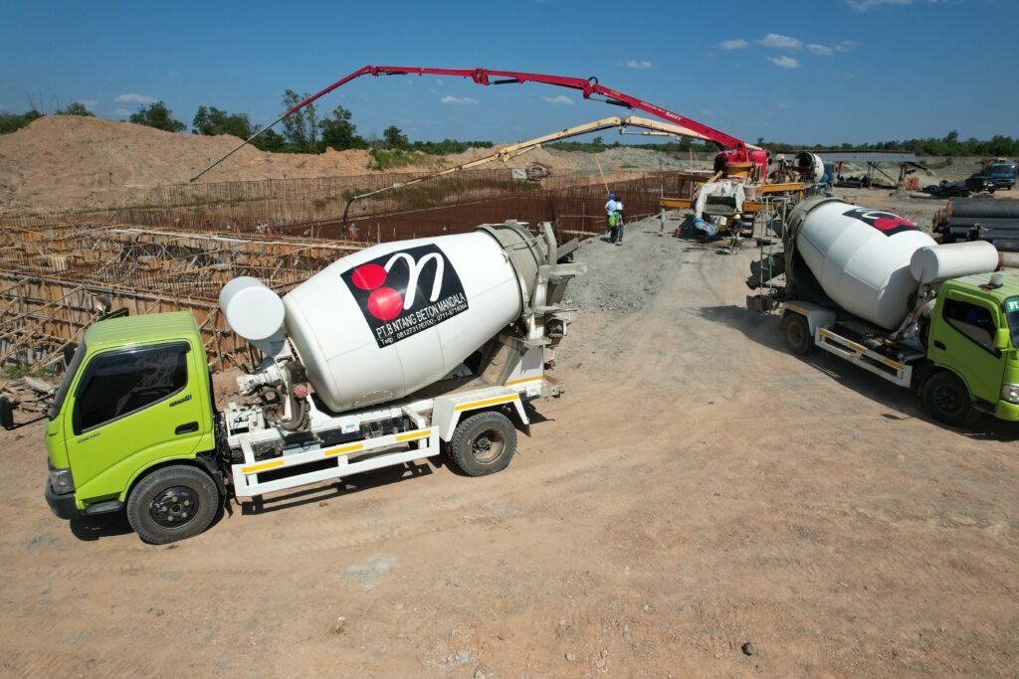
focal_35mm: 22
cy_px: 340
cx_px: 510
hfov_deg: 78.6
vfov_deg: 57.2
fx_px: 623
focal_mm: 8.38
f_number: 2.8
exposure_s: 1/1000
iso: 110
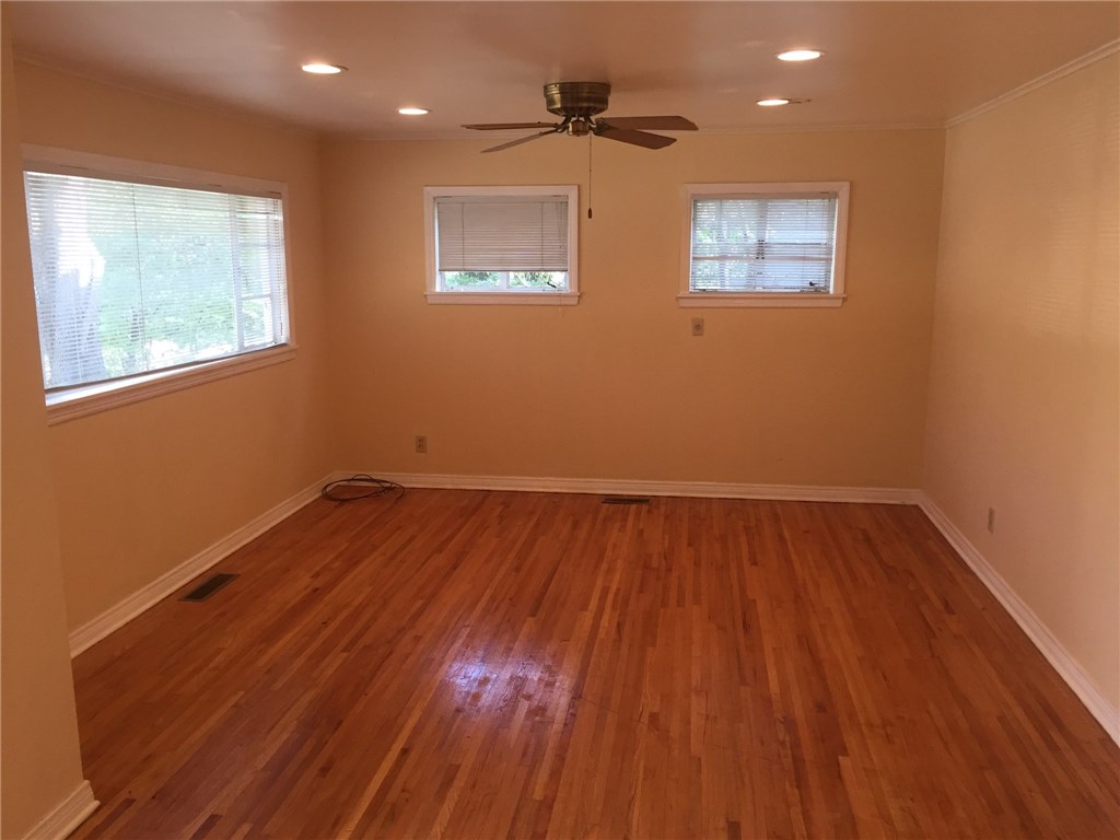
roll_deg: -0.2
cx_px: 560
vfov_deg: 48.2
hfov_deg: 61.7
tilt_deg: -9.9
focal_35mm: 29
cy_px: 420
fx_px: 938
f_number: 2.2
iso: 40
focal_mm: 4.15
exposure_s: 1/30
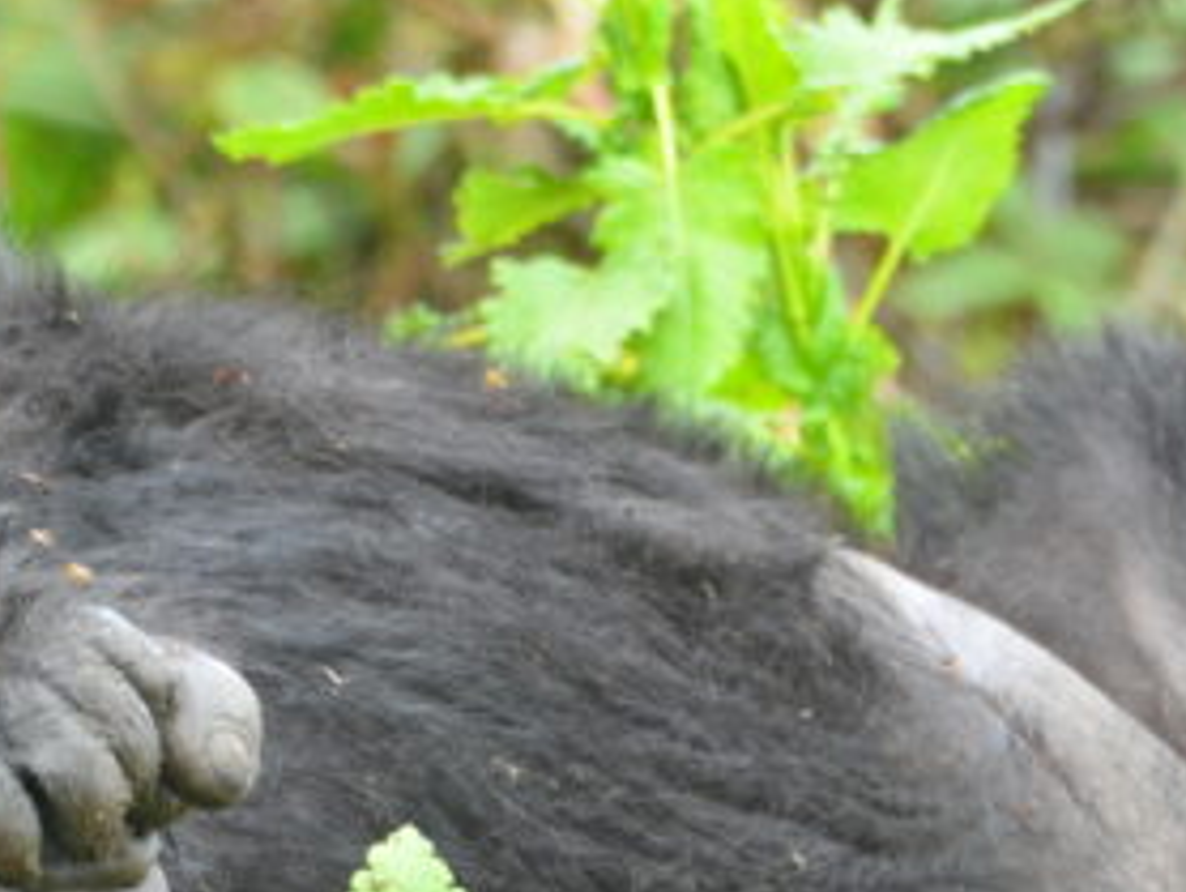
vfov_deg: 1.4
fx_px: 36314
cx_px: 350
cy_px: 918
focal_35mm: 1059
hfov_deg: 1.9
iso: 400
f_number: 5.6
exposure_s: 1/125
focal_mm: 200
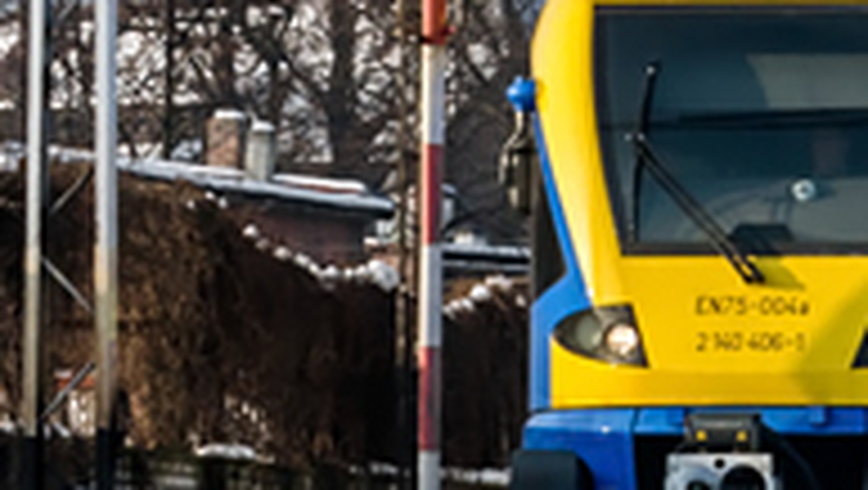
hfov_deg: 7.4
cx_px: 1484
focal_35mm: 283
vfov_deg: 4.3
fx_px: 6520
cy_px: -202
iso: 200
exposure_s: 1/500
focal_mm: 34
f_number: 6.3
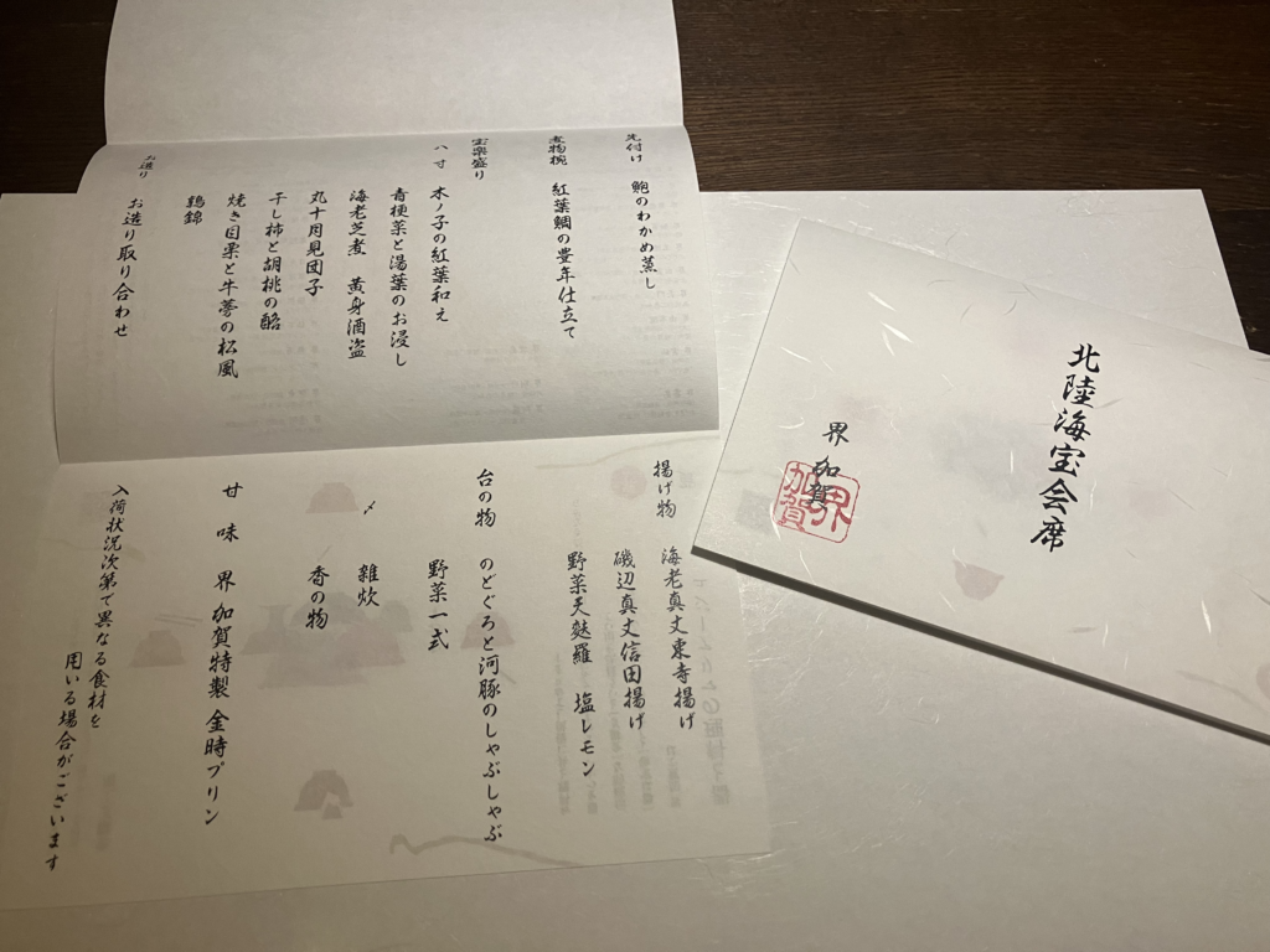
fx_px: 1027
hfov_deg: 63.4
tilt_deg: -66.9
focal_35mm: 28
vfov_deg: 49.7
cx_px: 635
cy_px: 476
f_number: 1.8
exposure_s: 1/60
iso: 100
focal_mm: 3.99
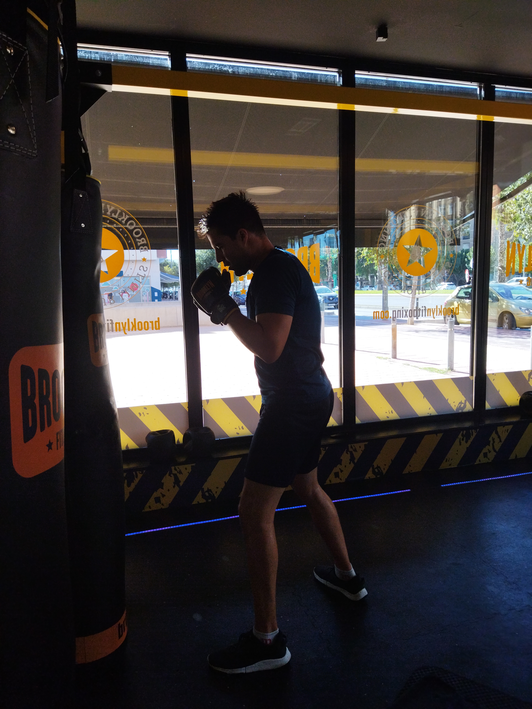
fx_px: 553
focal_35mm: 27
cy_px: 354
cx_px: 266
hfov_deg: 51.4
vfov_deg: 65.3
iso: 100
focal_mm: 4.71
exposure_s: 1/578
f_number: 1.79
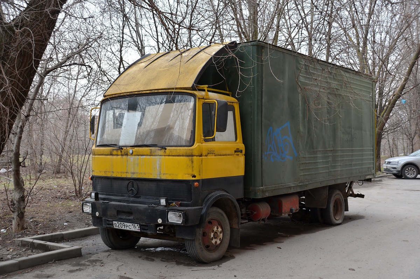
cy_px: 140
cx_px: 210
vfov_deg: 34.2
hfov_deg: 49.6
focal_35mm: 39
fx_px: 455
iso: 200
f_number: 5.6
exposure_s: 1/125
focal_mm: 26
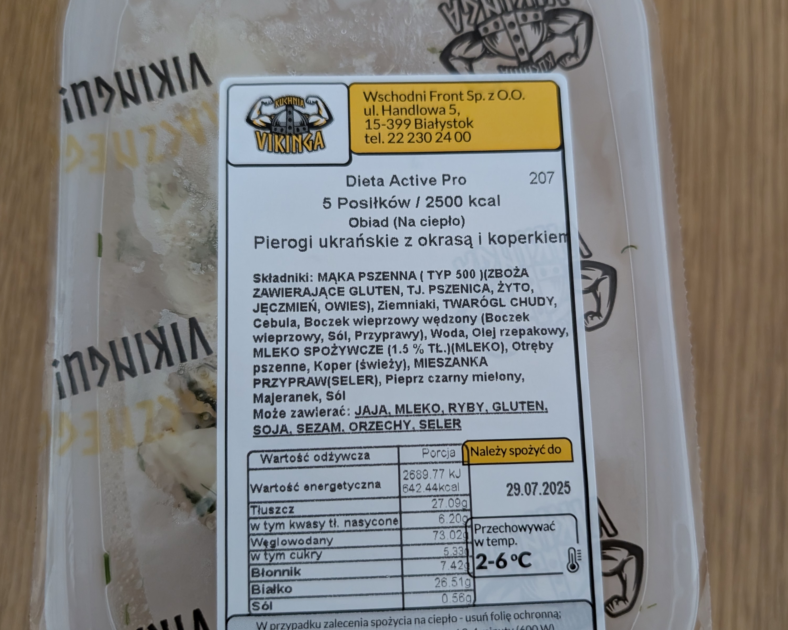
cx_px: 395
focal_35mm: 32
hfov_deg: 55.7
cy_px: 318
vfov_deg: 45.8
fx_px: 746
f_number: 1.68
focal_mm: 6.9
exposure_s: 1/105
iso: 1976
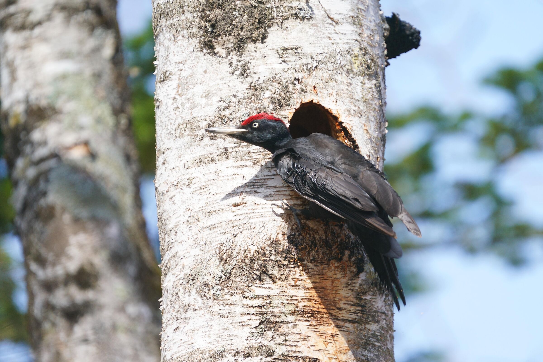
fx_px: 9049
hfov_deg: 3.4
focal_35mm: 600
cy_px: 181
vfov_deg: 2.3
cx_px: 272
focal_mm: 600
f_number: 6.3
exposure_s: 1/1000
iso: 400
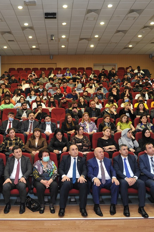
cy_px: 117
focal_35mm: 37
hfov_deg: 35.7
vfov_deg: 51.9
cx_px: 57
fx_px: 238
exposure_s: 1/60
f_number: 2.8
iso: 400
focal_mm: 24
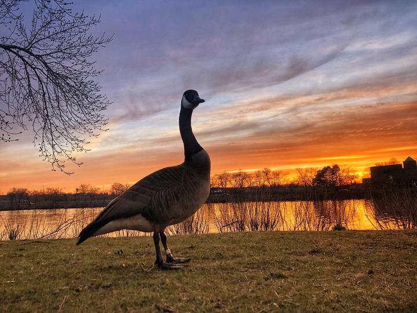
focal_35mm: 28
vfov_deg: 49.7
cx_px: 208
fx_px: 337
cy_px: 156
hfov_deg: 63.4
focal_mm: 3.99
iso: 20
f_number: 1.8
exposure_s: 1/154
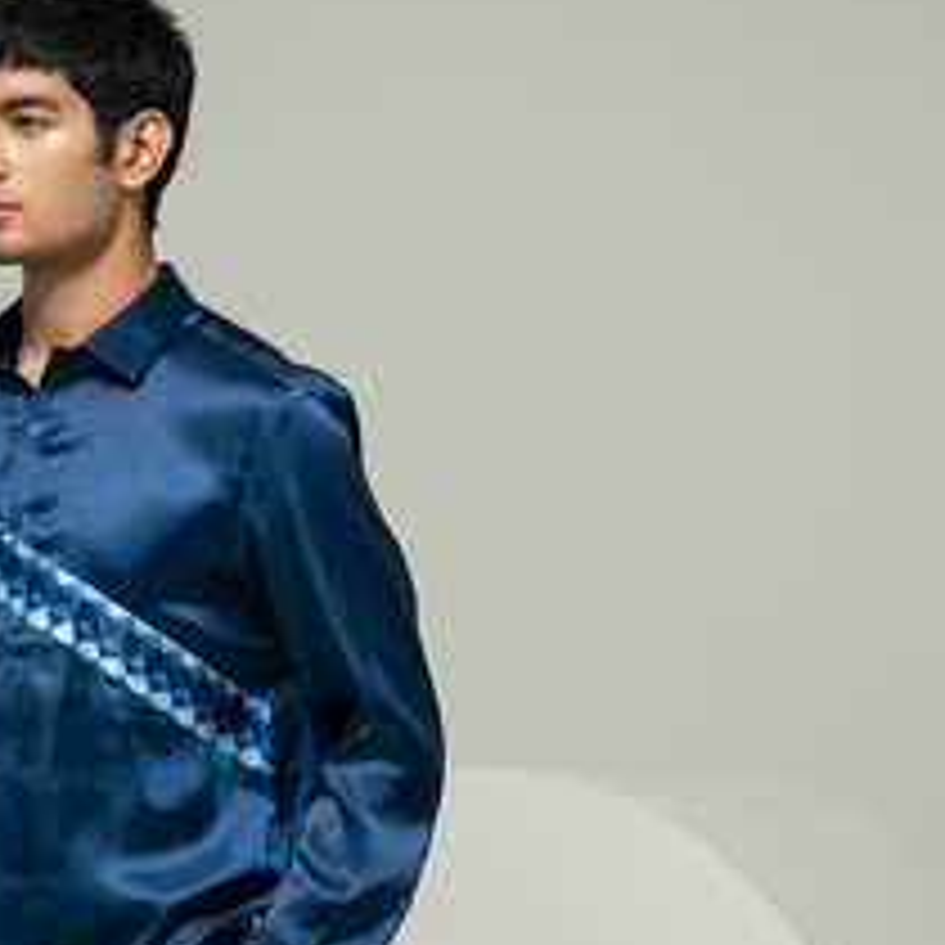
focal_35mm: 132
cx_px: 162
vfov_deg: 12.9
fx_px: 4077
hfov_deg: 13.1
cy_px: 1078
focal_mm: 62
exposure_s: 1/250
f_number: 2.8
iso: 400
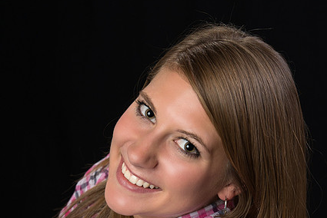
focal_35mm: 75
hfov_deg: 27.0
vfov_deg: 18.2
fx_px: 682
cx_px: 155
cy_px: 143
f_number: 5.6
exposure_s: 1/160
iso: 100
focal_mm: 55
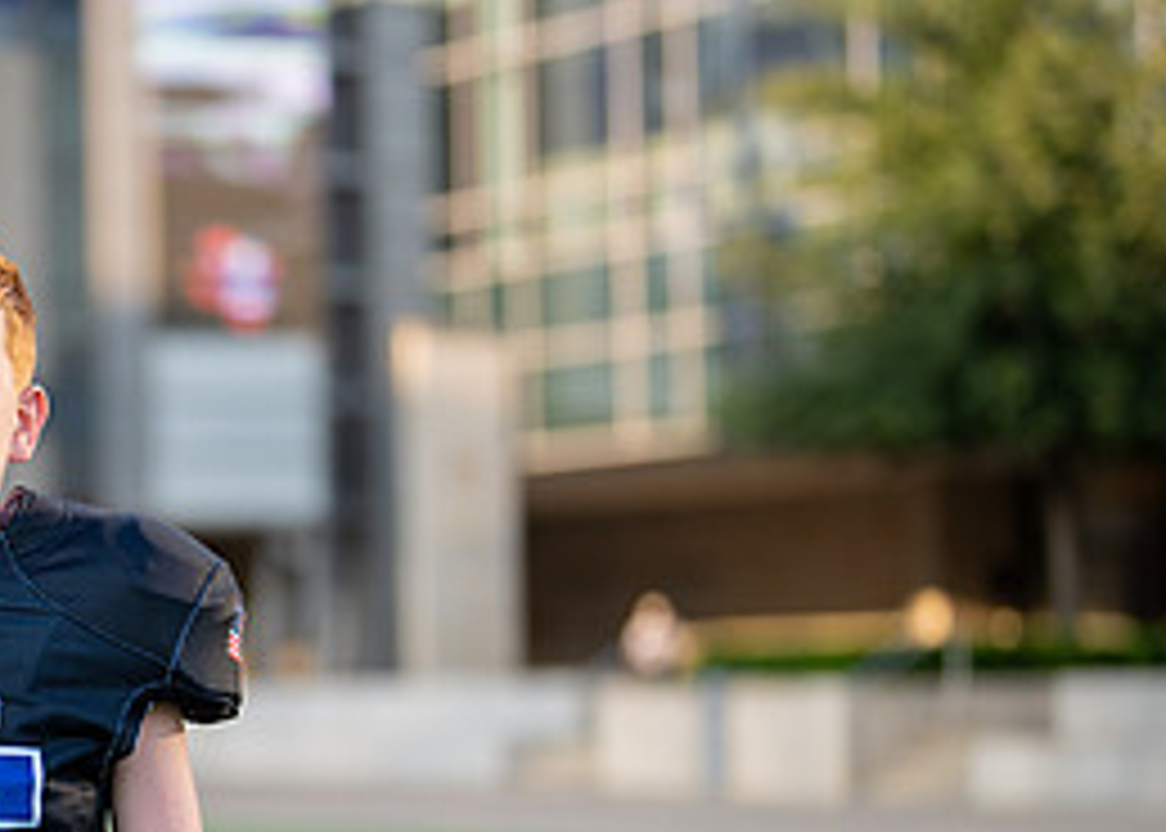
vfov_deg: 11.8
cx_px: -74
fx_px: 4007
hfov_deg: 16.1
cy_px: 658
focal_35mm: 121
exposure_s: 1/2000
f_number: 1.2
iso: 100
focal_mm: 50
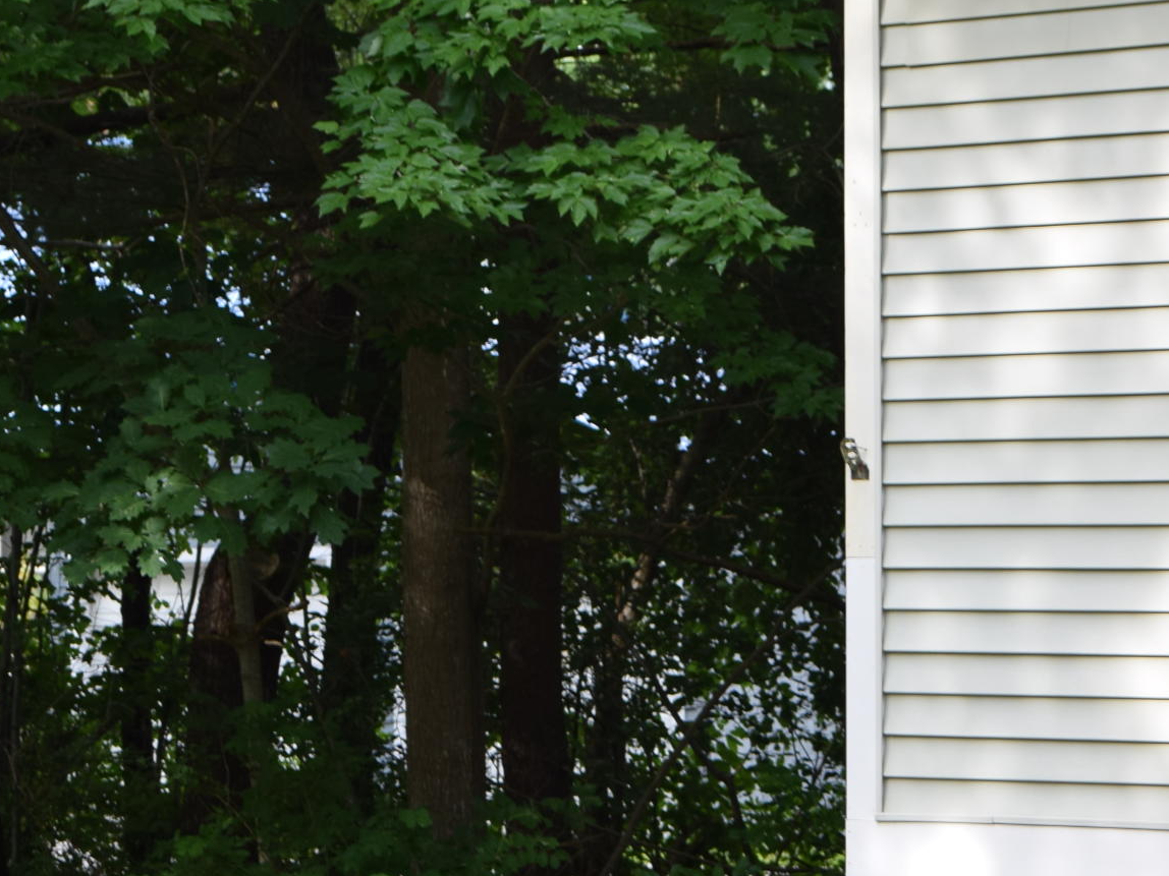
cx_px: 820
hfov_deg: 9.5
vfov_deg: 7.2
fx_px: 6999
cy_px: 201
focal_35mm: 207
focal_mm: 55
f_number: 4.5
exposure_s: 1/125
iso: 100
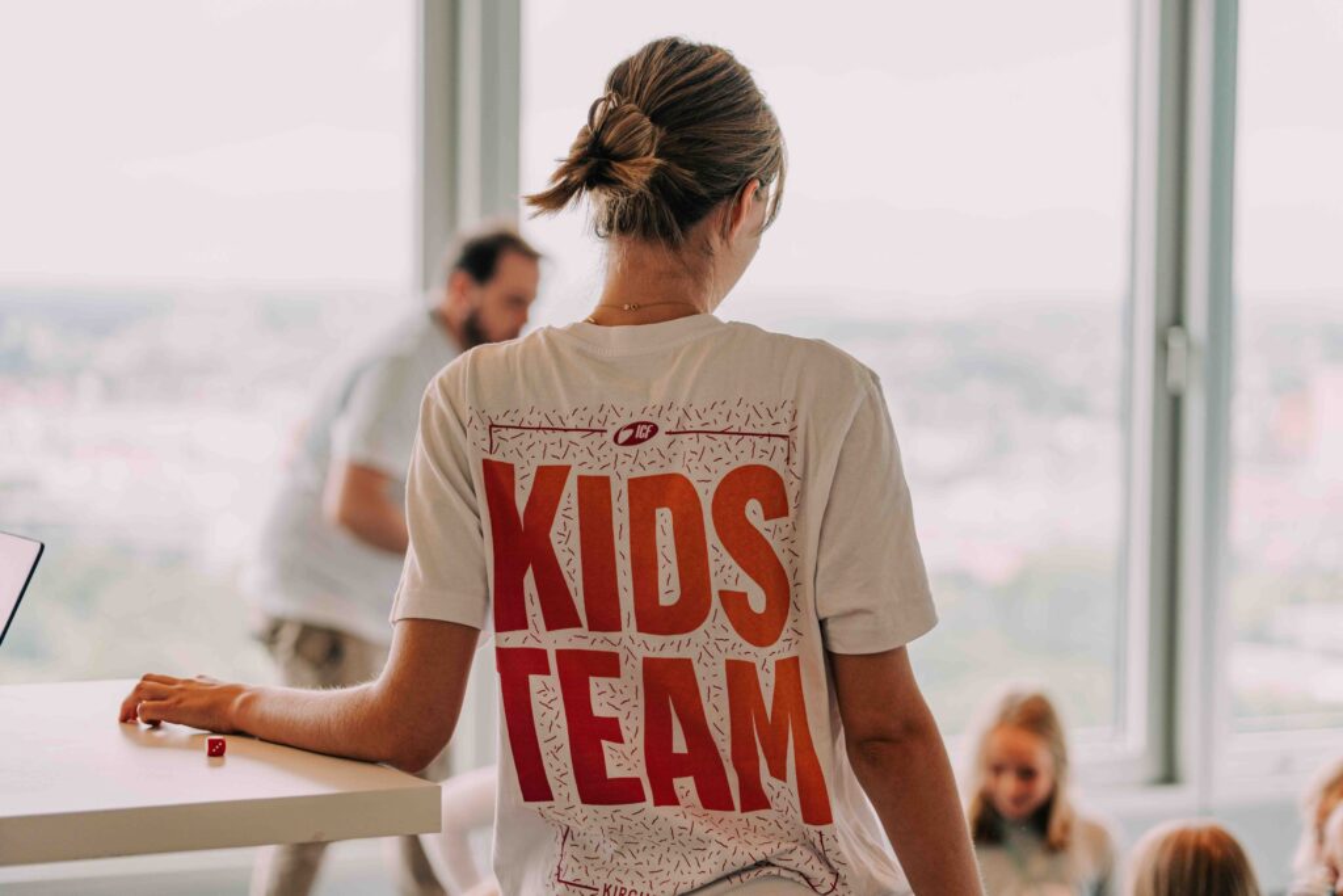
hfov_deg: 22.7
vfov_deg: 15.2
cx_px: 672
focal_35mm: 90
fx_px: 3350
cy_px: 448
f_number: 2.8
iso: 320
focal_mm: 89.8
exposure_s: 1/200
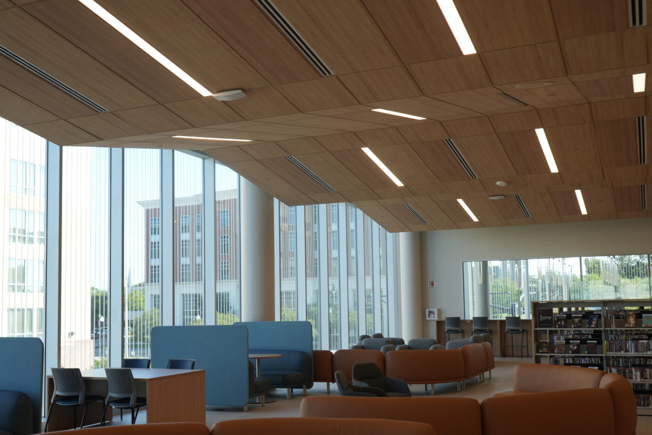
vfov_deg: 33.4
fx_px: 724
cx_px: 302
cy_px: 248
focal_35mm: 40
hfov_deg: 48.4
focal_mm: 29
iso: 100
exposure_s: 1/80
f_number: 4.5
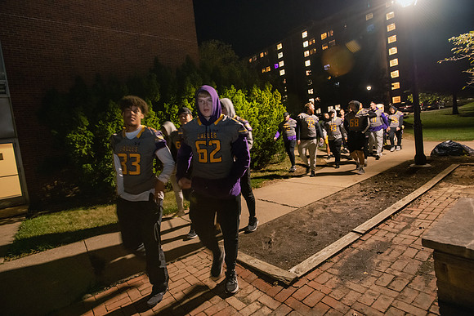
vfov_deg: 64.6
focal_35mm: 19
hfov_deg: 86.9
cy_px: 158
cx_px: 237
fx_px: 250
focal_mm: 19
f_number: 4
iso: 4000
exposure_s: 1/30
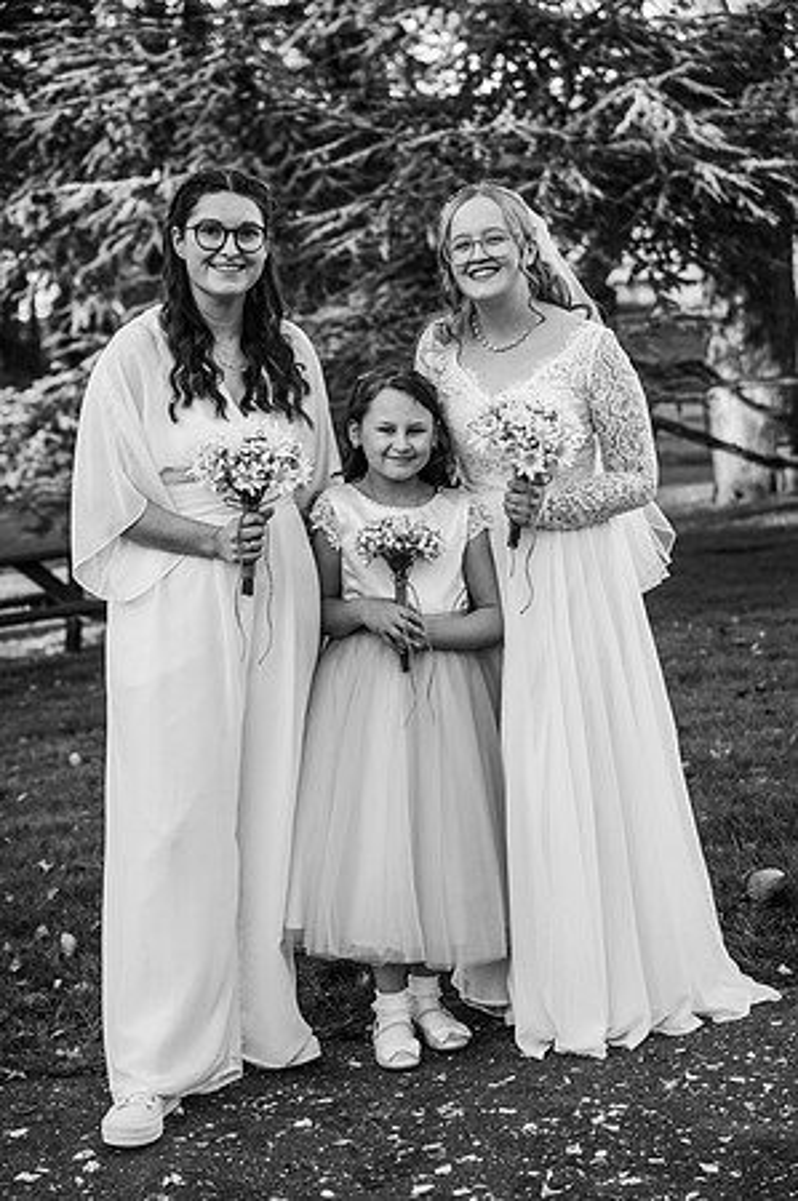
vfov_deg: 30.1
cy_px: 600
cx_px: 399
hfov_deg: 20.3
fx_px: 2233
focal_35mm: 67
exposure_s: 1/320
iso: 100
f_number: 4
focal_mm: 67
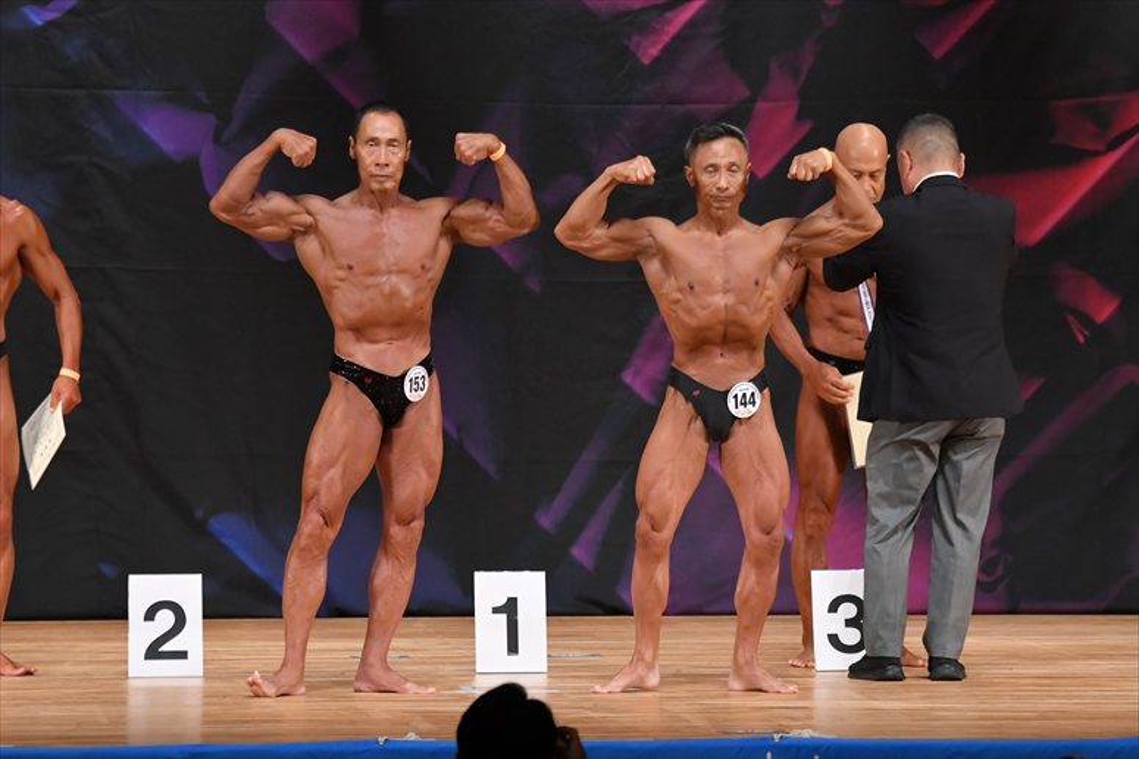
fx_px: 8064
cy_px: 380
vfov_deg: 5.4
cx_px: 570
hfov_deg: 8.1
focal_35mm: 255
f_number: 5.6
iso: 4500
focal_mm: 170
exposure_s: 1/400
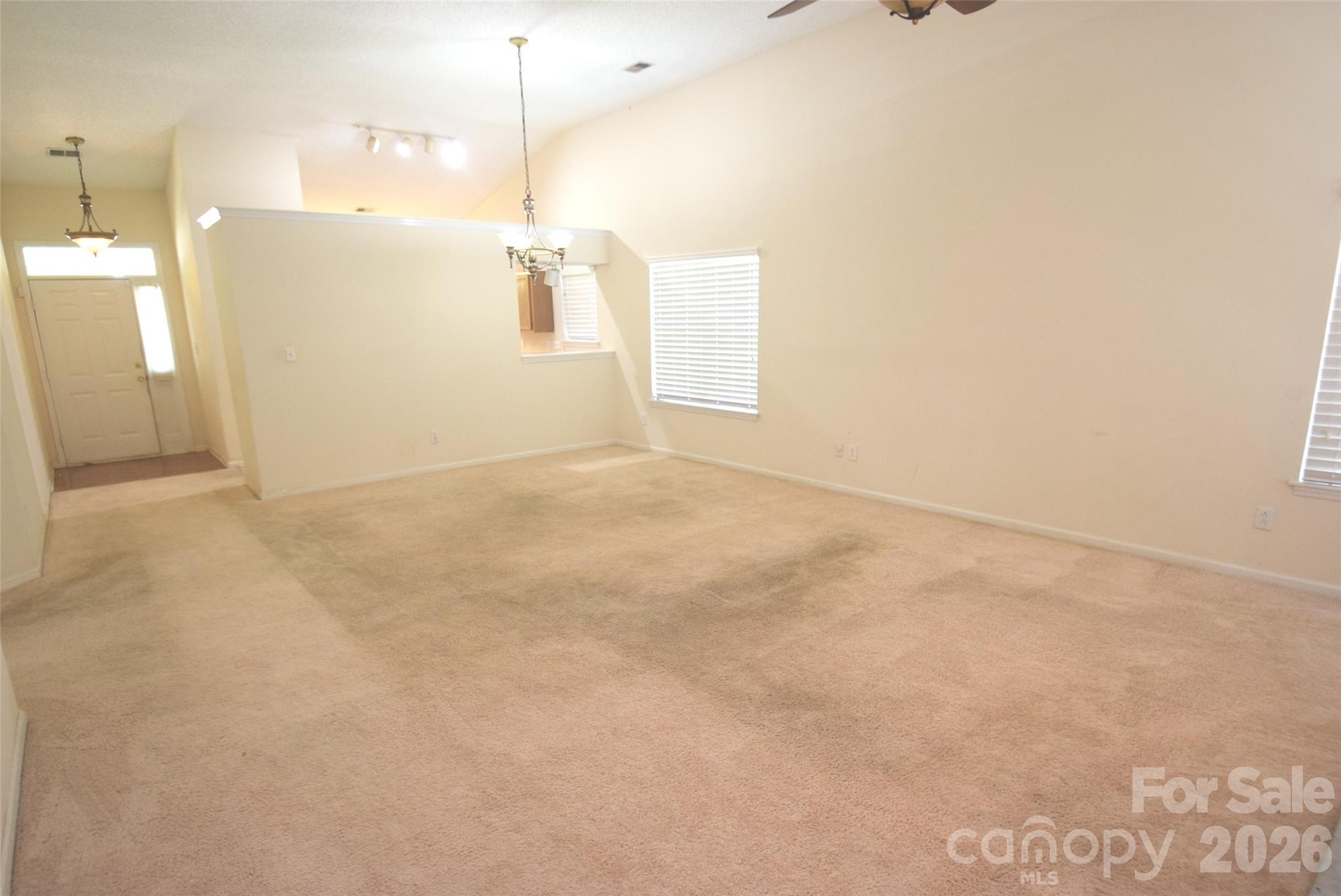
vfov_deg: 67.5
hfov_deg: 90.0
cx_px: 670
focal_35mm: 18
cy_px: 448
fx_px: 671
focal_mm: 12
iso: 1000
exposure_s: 1/60
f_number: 3.8
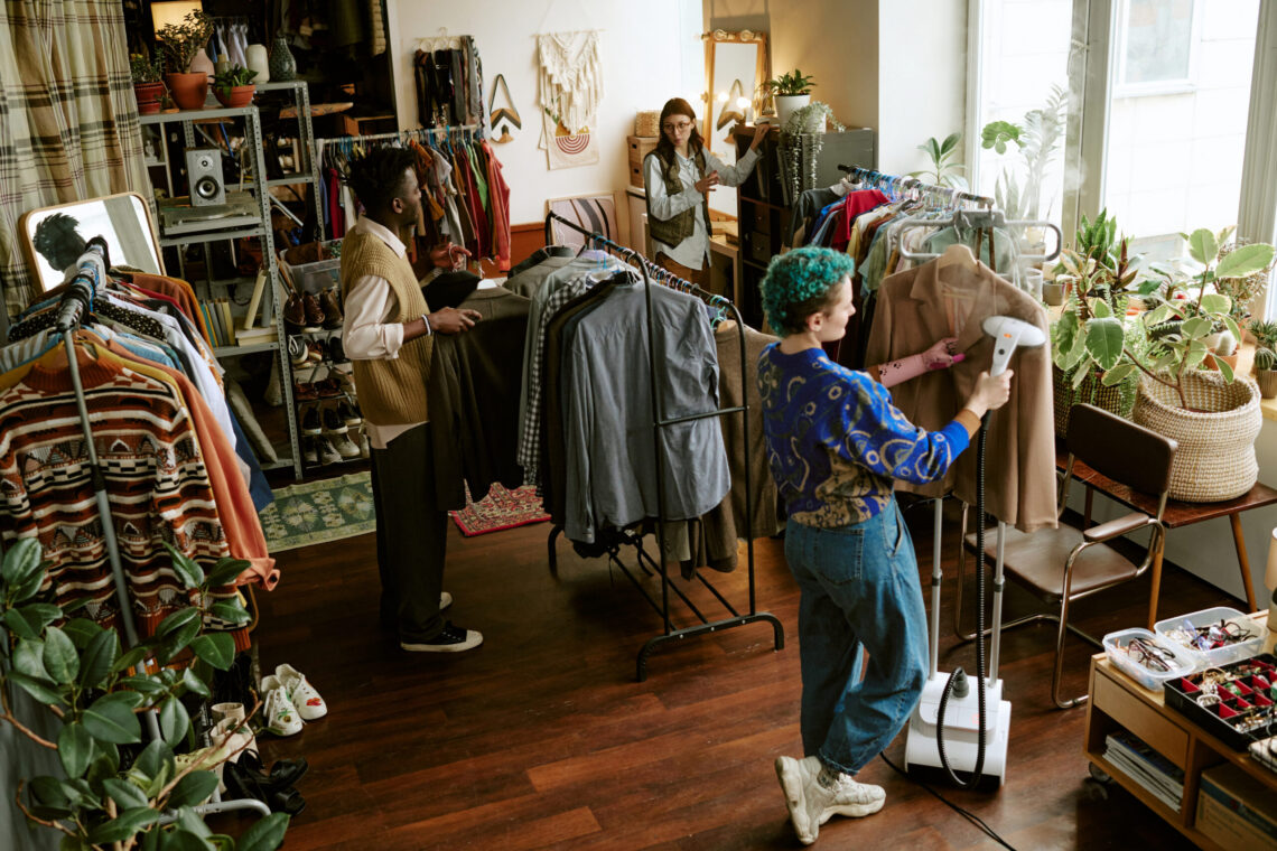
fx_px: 1241
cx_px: 638
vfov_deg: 37.9
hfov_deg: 54.4
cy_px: 426
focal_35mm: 35
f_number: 3.5
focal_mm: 35
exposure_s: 1/160
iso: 1000
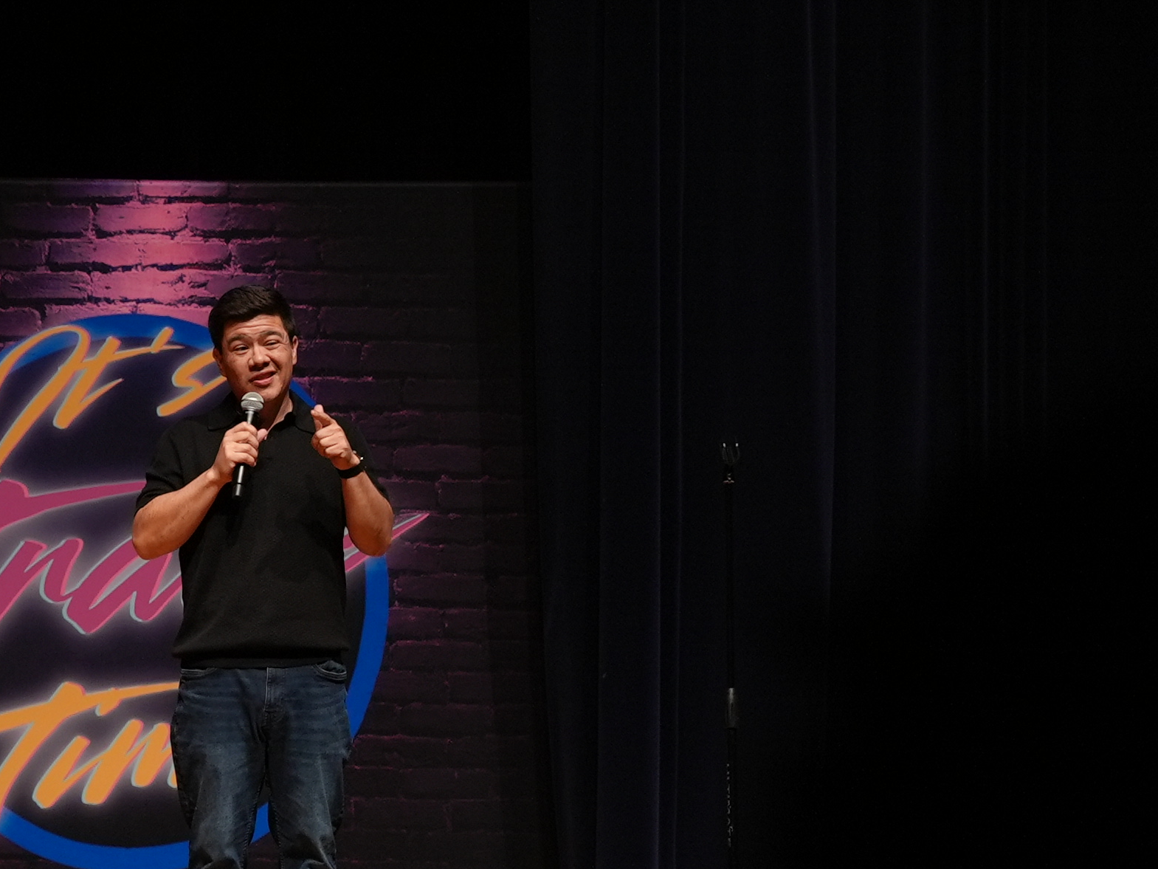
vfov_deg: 8.2
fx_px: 6089
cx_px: -318
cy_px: 539
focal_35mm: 182
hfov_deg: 10.6
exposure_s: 1/160
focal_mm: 70
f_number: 4
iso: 1250
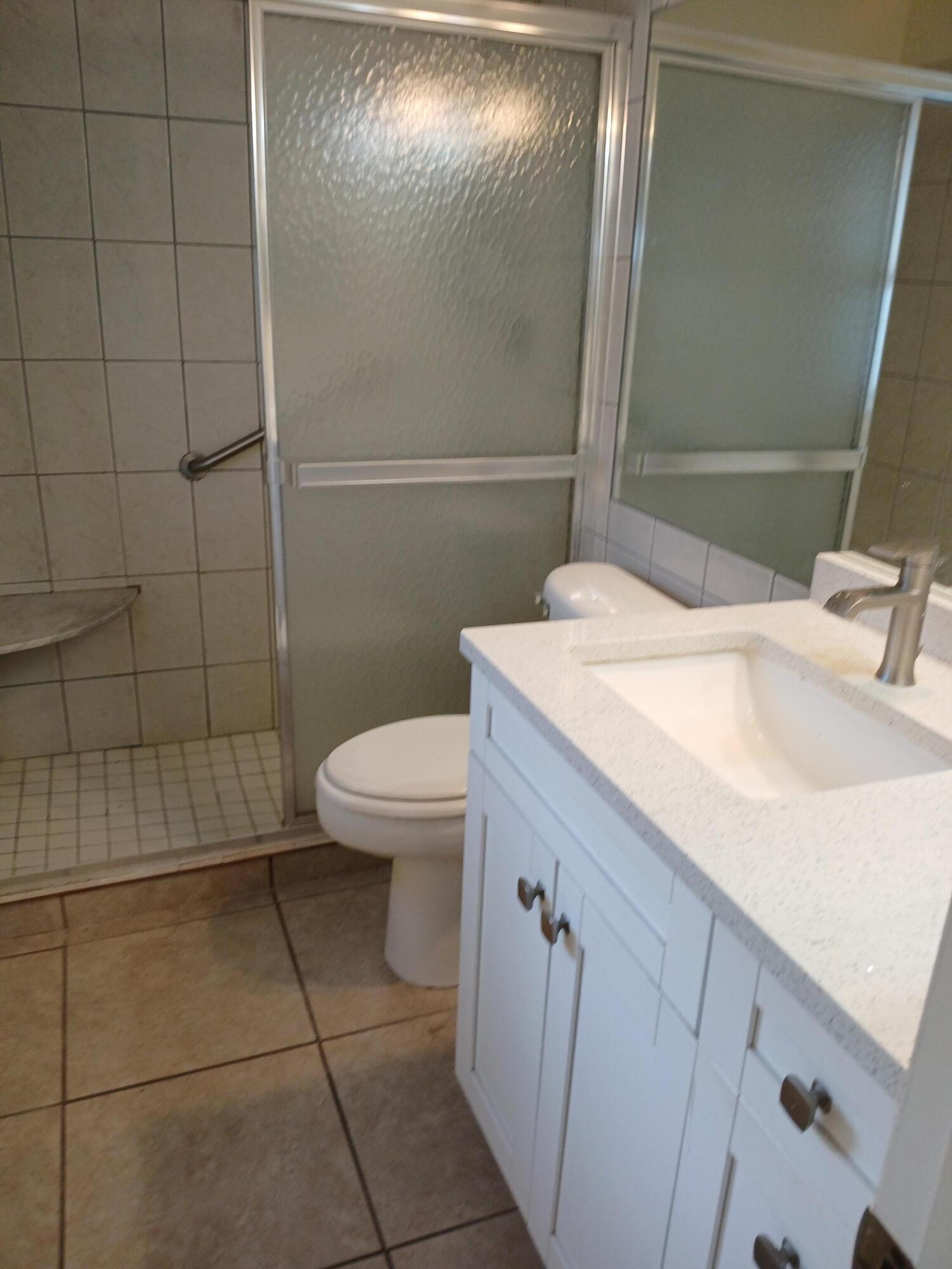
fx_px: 953
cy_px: 634
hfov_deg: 53.1
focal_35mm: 26
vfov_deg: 67.3
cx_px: 476
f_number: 1.8
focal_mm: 3.98
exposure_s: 1/60
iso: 80
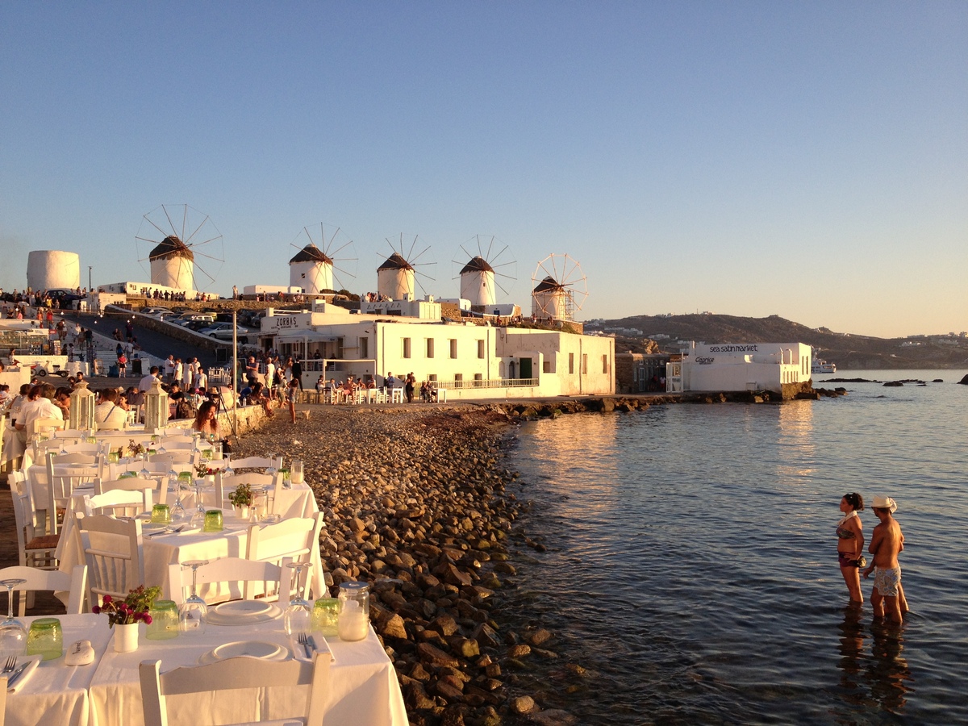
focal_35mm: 35
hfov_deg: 52.6
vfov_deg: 40.7
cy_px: 363
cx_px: 484
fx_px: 979
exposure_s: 1/541
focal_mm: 4.28
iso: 50
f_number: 2.4
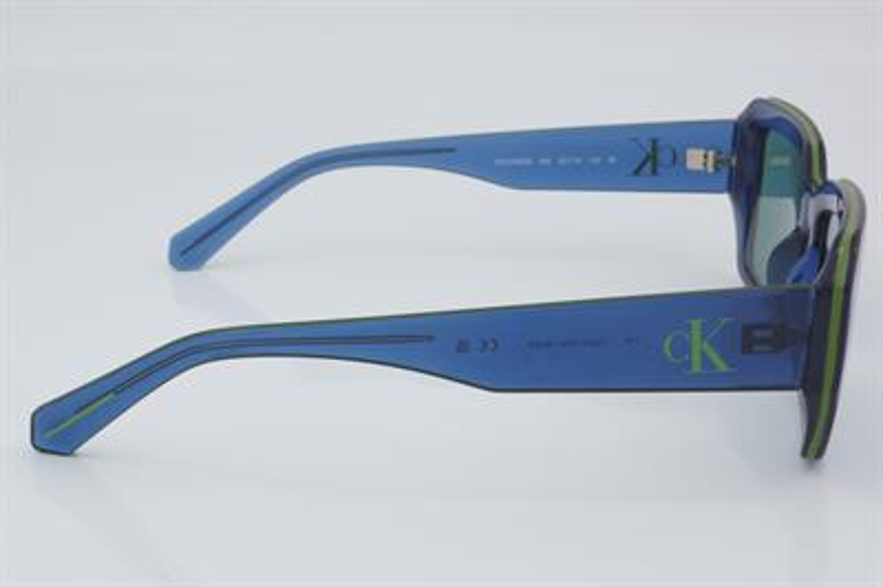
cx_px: 442
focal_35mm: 75
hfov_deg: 27.0
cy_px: 294
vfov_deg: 18.2
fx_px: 1838
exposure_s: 1/4
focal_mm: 50
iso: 100
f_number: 32
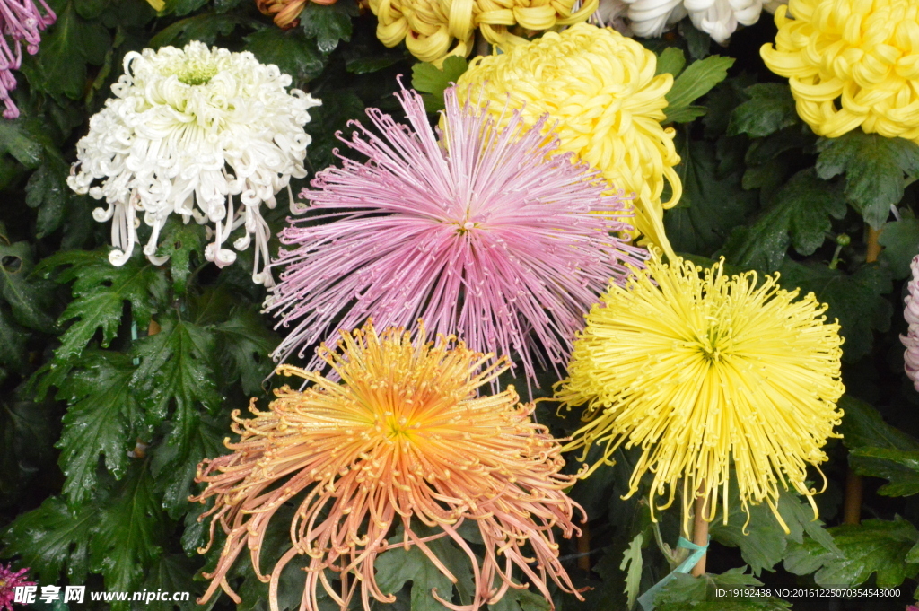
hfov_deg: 16.1
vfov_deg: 10.7
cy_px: 306
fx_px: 3252
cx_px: 460
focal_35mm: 128
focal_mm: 85
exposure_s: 1/80
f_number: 18
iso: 6400
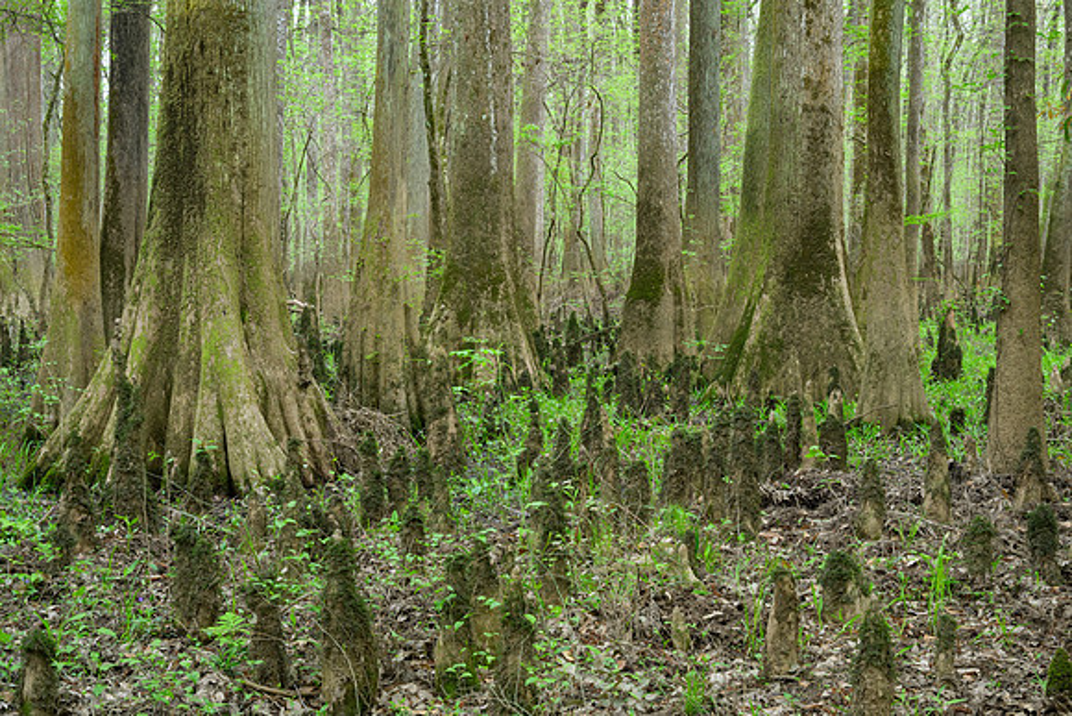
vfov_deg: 27.2
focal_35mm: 50
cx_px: 534
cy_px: 350
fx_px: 1477
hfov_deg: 39.9
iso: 640
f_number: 14
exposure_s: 1/30
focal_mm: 48
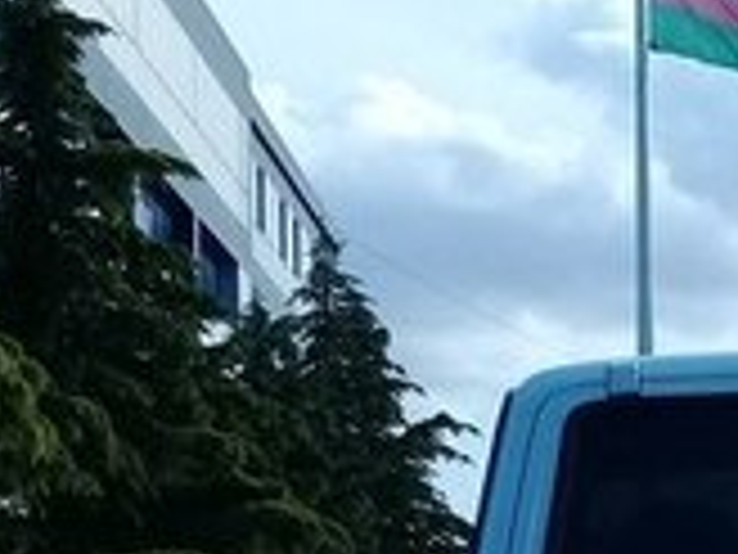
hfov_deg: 15.1
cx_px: 936
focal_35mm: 125
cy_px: 741
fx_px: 2665
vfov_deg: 11.5
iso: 64
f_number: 2.2
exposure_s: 1/1009
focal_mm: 3.3
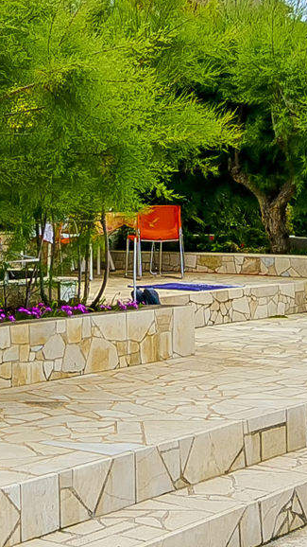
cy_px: 198
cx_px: 145
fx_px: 1100
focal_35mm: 76
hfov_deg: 15.9
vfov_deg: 27.8
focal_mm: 10
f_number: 6.3
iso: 100
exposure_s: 1/800
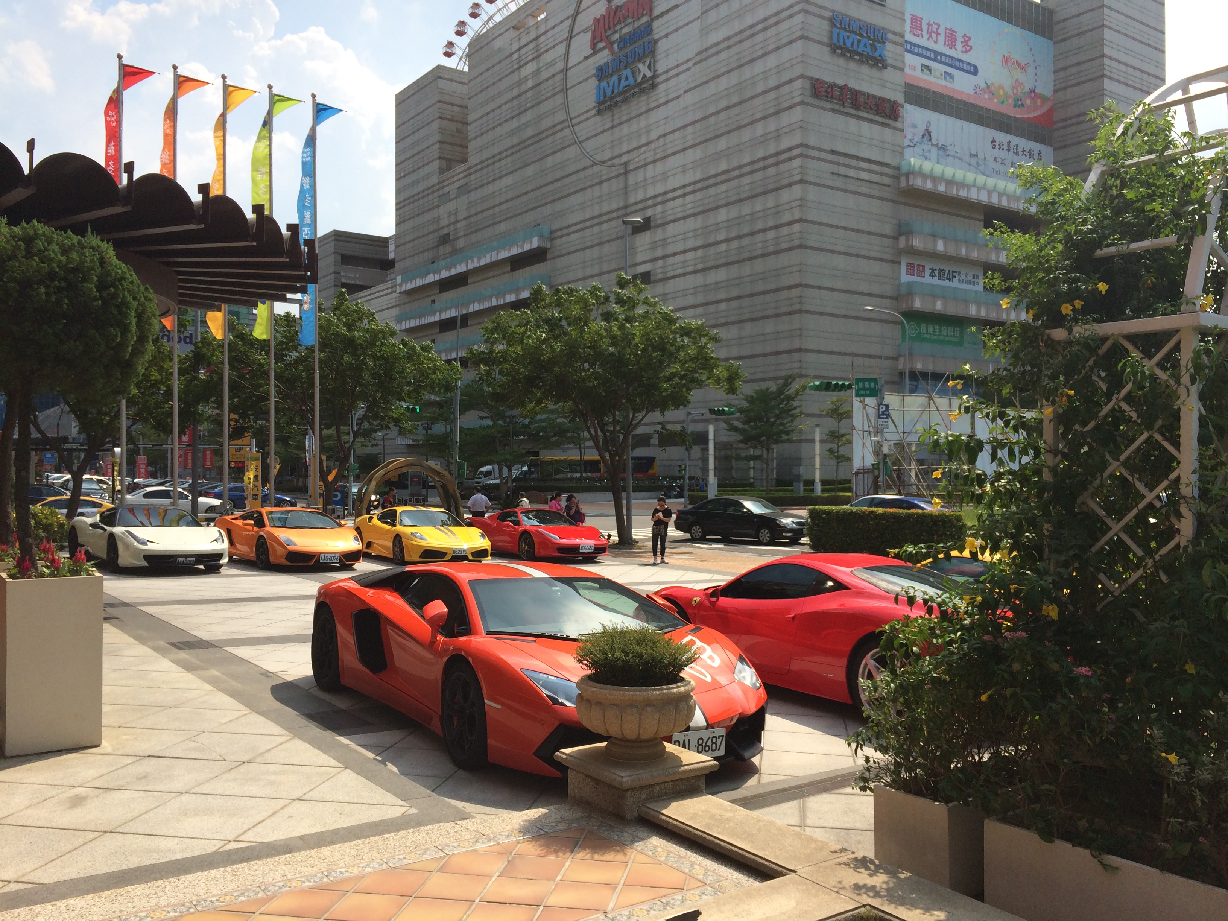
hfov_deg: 60.0
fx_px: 1064
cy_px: 460
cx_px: 614
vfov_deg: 46.8
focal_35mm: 30
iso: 40
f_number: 2.2
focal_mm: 4.12
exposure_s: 1/2053
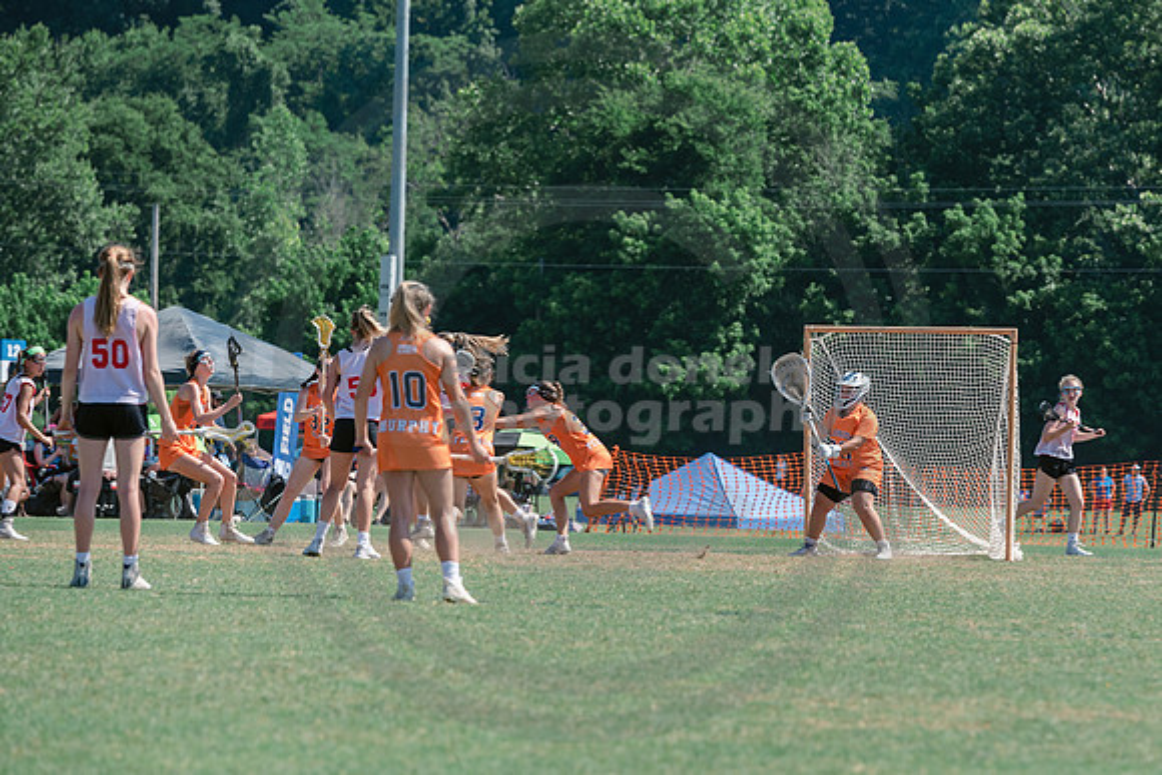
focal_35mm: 255
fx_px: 8232
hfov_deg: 8.1
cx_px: 741
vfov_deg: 5.4
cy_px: 494
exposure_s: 1/1600
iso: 400
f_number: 5
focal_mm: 200
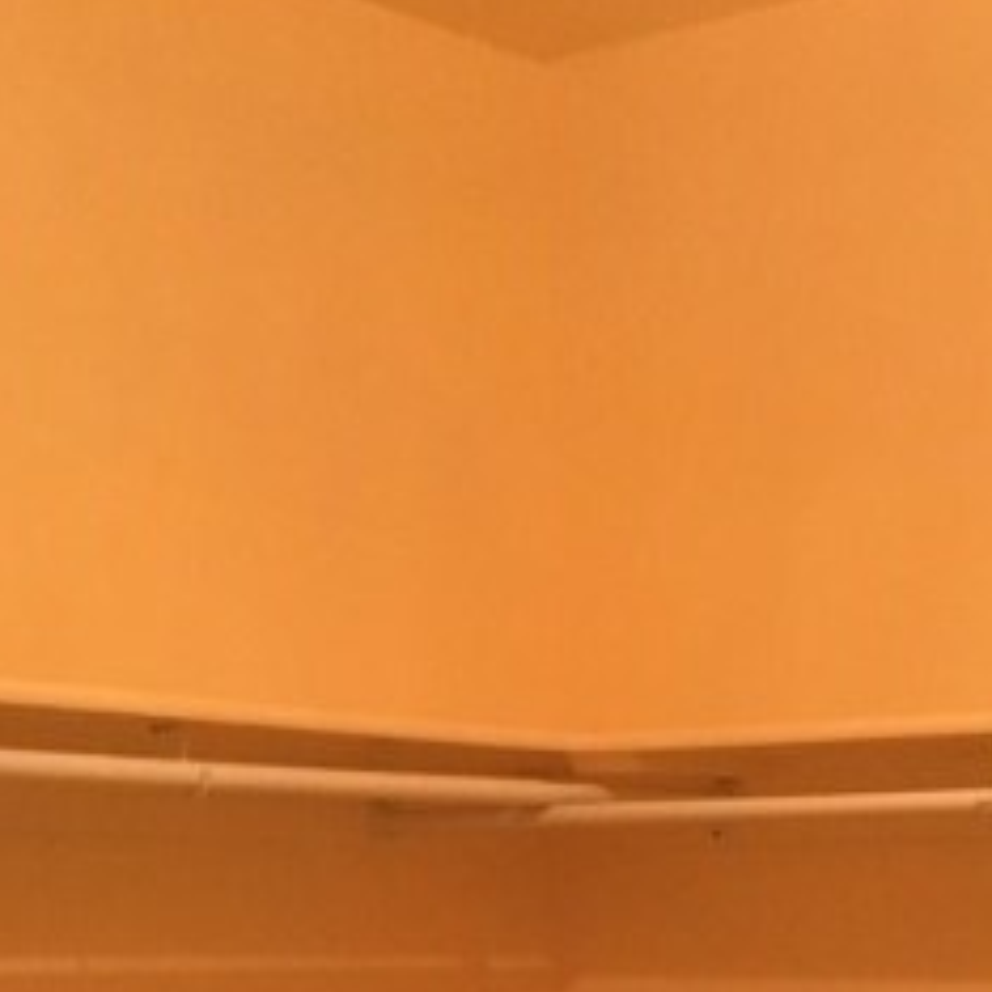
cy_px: 1441
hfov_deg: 20.5
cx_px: 767
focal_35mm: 84
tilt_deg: -10.5
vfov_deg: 18.5
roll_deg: +1.0
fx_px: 2723
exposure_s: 1/30
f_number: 2.2
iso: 200
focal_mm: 4.15
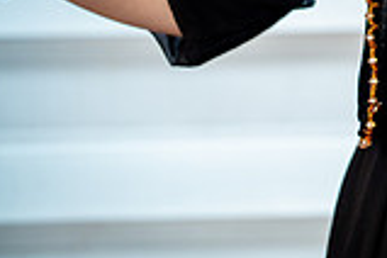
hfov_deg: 5.6
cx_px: 694
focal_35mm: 364
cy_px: -194
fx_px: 3913
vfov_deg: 3.8
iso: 800
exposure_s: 1/200
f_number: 2
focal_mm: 100
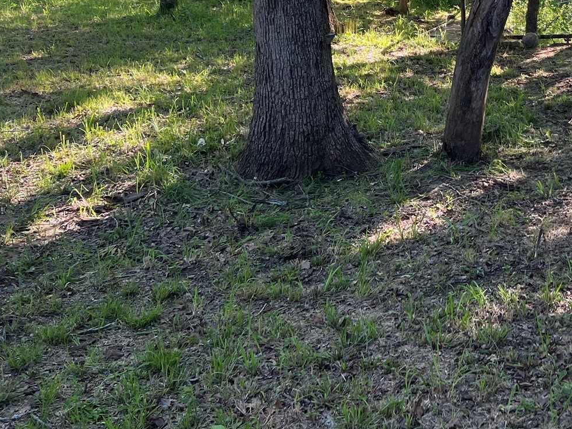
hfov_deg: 33.0
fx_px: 893
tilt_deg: -7.7
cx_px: 553
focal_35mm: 54
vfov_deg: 25.6
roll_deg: +1.2
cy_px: -5
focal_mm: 5.7
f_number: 1.5
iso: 40
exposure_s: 1/246
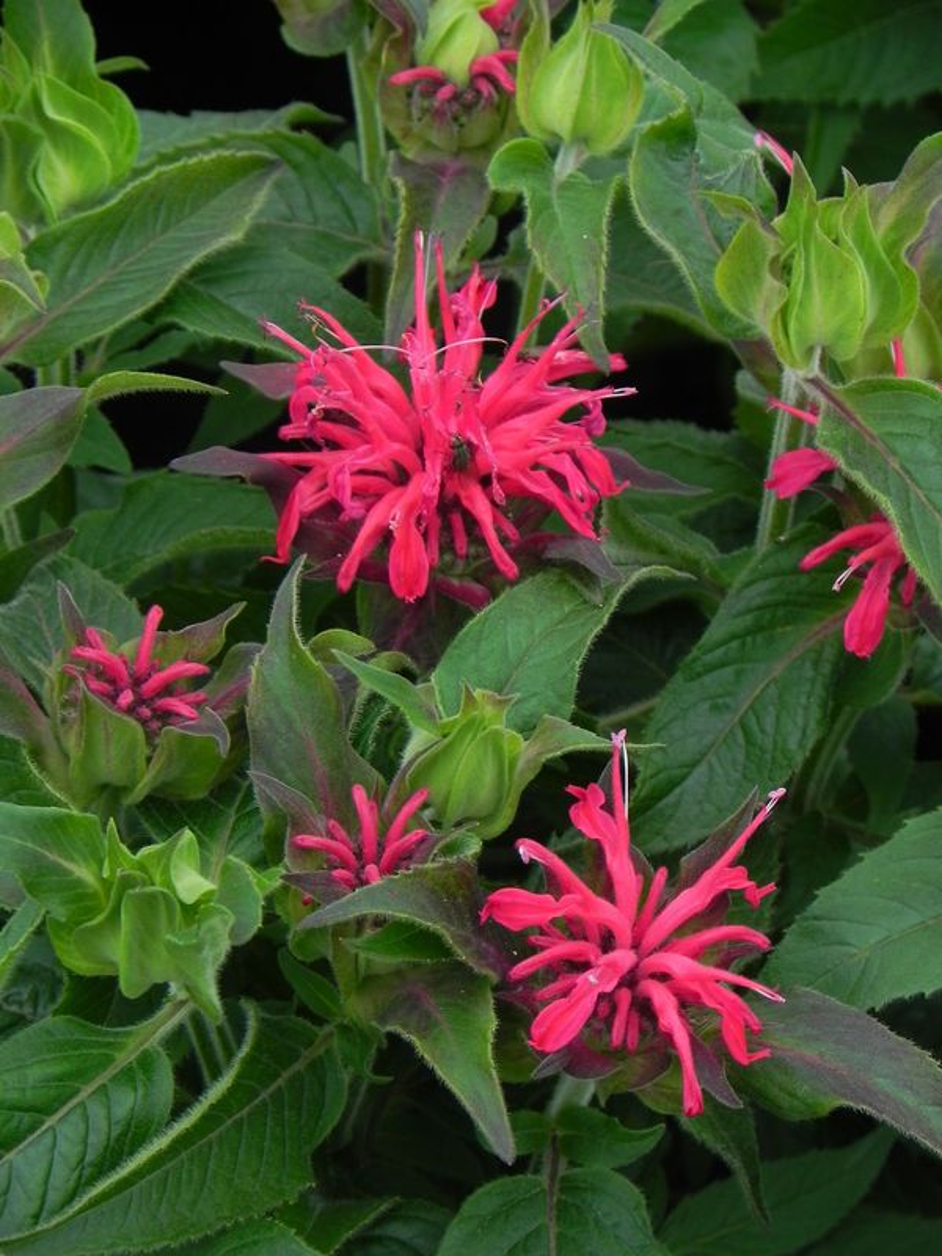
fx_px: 8962
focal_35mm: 247
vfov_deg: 8.0
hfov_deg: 6.0
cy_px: 628
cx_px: 471
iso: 160
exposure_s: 1/250
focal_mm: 44
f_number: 5
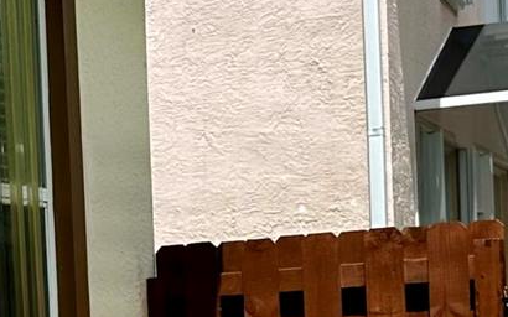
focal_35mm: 127
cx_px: -105
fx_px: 1758
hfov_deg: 15.8
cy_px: 469
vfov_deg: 10.0
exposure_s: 1/4348
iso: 80
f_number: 1.78
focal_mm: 6.86
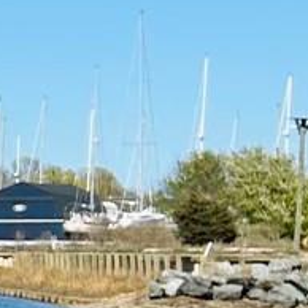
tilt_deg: -3.3
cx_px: -849
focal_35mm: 243
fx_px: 2446
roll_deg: +1.6
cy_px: 389
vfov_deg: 7.1
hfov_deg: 6.2
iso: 50
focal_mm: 5.7
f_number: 1.5
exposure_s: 1/5882
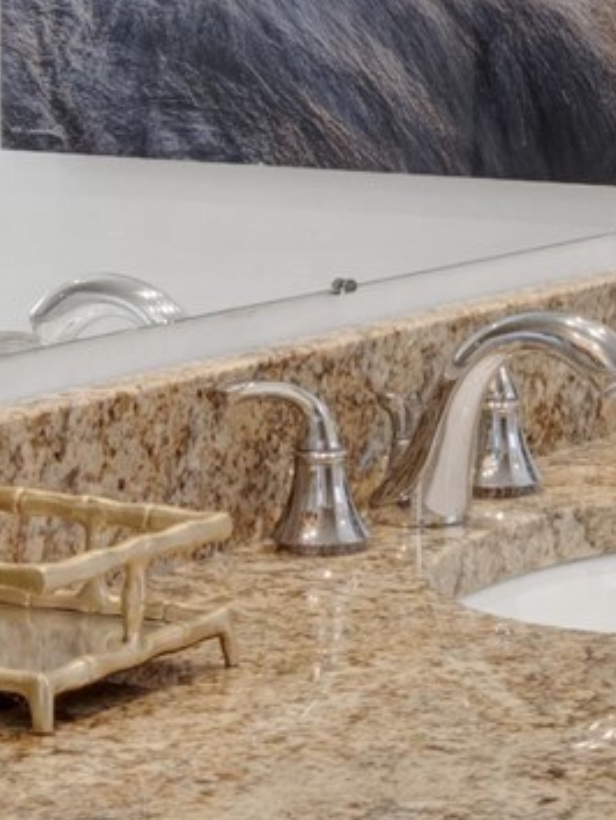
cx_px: 551
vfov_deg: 12.8
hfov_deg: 9.9
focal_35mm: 150
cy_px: -202
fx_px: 3555
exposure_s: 1/5
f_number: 11
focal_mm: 18
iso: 200
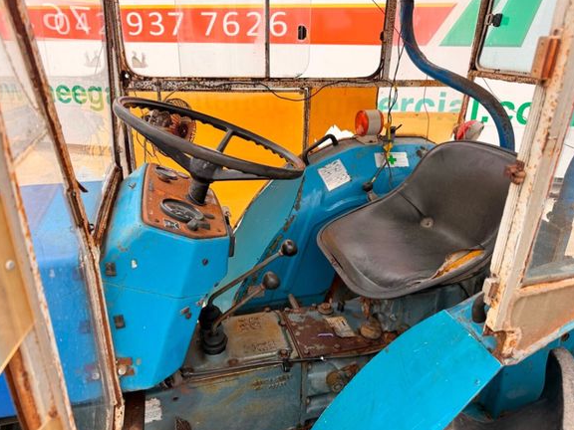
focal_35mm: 25
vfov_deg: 54.9
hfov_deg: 69.4
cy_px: 215
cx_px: 289
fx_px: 415
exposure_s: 1/715
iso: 100
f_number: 1.78
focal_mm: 6.76
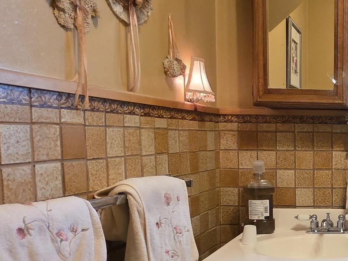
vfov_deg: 34.0
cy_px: 179
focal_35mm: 42
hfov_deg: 36.5
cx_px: 399
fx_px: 422
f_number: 1.9
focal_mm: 2.2
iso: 400
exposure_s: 1/60
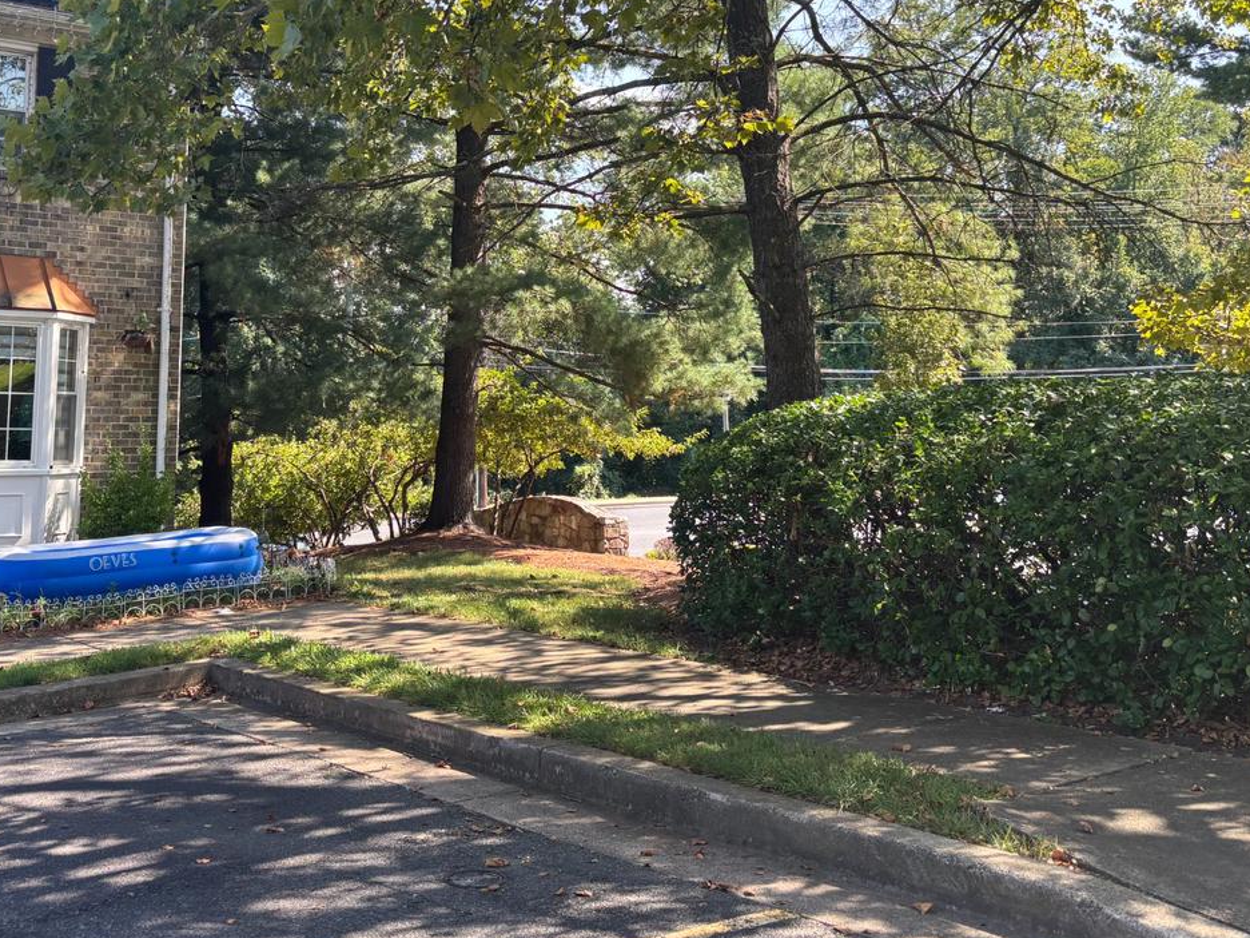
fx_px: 1444
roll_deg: +0.5
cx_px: 410
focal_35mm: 40
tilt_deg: +7.4
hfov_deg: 46.0
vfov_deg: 35.2
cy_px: 241
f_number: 1.6
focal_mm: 5.96
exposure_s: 1/396
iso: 50
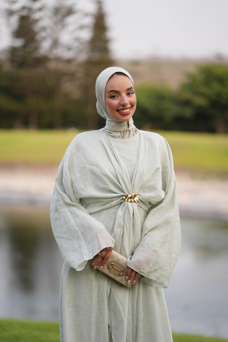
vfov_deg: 15.4
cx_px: 114
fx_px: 1261
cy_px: 171
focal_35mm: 133
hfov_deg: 10.3
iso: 125
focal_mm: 132.8
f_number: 2.8
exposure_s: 1/320
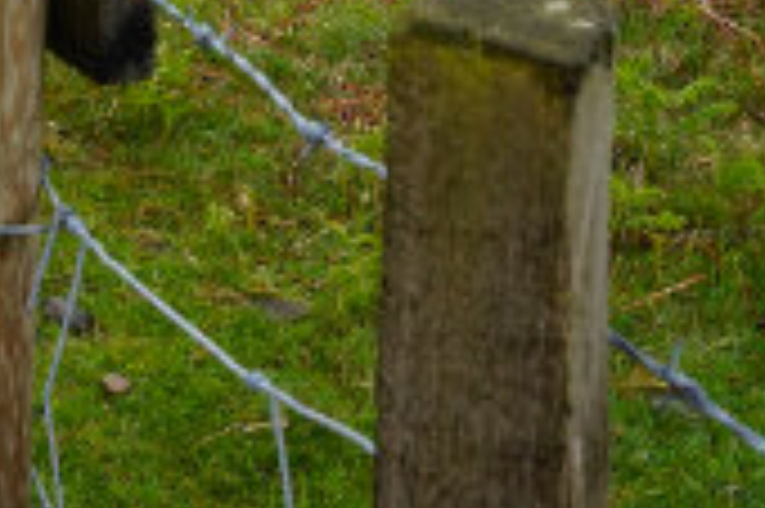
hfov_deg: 17.0
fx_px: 2399
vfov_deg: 10.6
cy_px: -668
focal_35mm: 113
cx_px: -256
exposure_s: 1/80
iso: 100
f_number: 8
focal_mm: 16
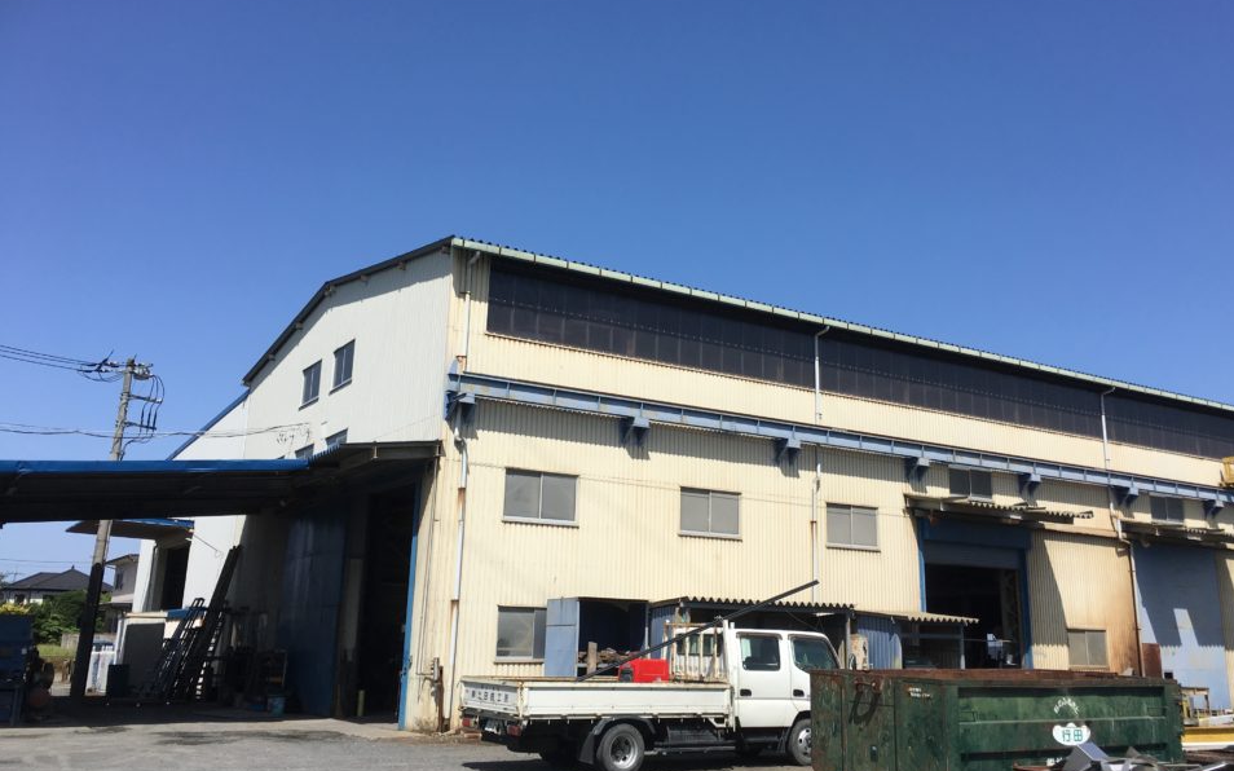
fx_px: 1110
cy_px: 353
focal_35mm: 33
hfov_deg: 58.1
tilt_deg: +13.1
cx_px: 661
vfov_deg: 38.3
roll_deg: -1.3
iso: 25
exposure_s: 1/2404
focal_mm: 4.15
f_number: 2.2
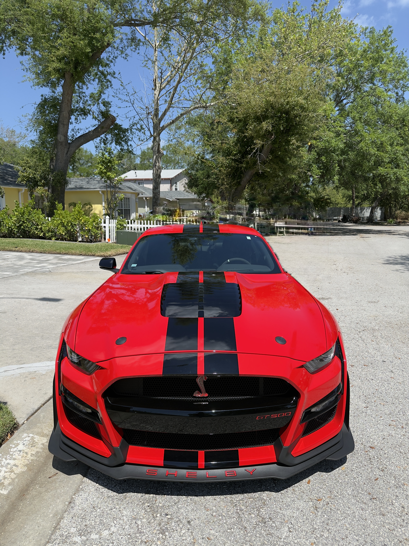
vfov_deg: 71.6
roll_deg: -0.2
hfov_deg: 56.8
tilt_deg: -9.6
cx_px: 204
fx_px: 378
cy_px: 273
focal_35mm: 24
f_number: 1.78
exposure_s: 1/3759
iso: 80
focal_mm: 6.76
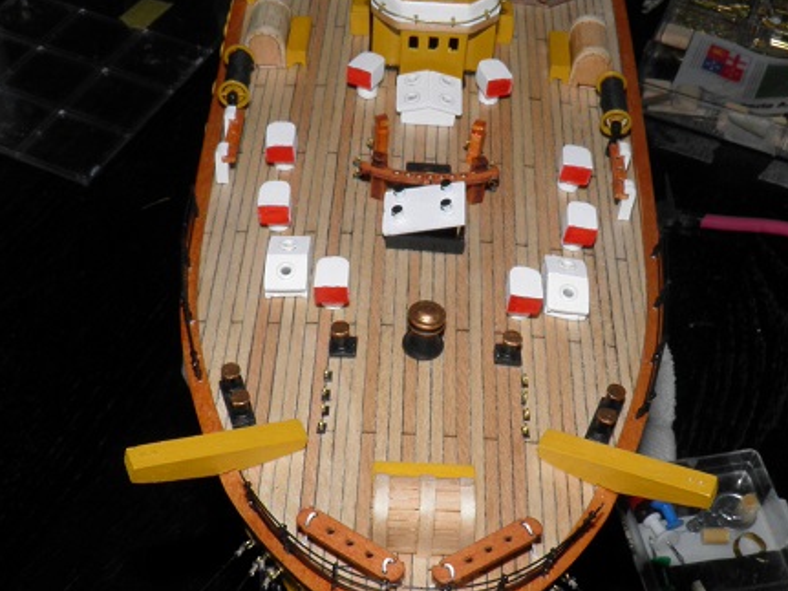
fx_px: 1183
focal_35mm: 52
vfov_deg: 28.0
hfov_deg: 36.8
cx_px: 400
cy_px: 335
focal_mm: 4.9
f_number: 8
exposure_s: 1/30
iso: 100
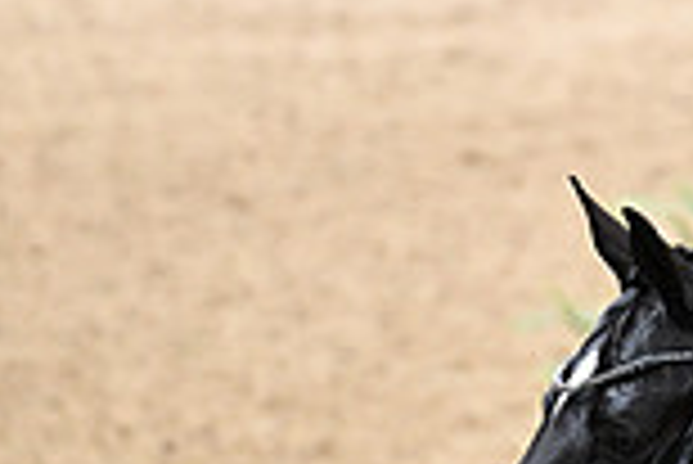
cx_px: 1256
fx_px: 21773
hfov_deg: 1.8
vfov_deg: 1.2
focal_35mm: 1130
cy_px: 29
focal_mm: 300
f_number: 4
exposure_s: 1/800
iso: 5000
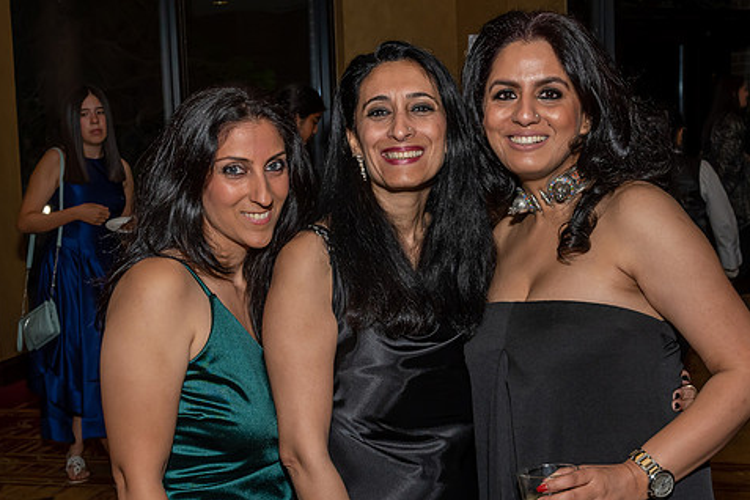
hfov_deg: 32.9
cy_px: 277
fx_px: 1271
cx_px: 403
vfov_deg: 22.3
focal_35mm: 61
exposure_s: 1/250
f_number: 8
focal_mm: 26
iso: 500
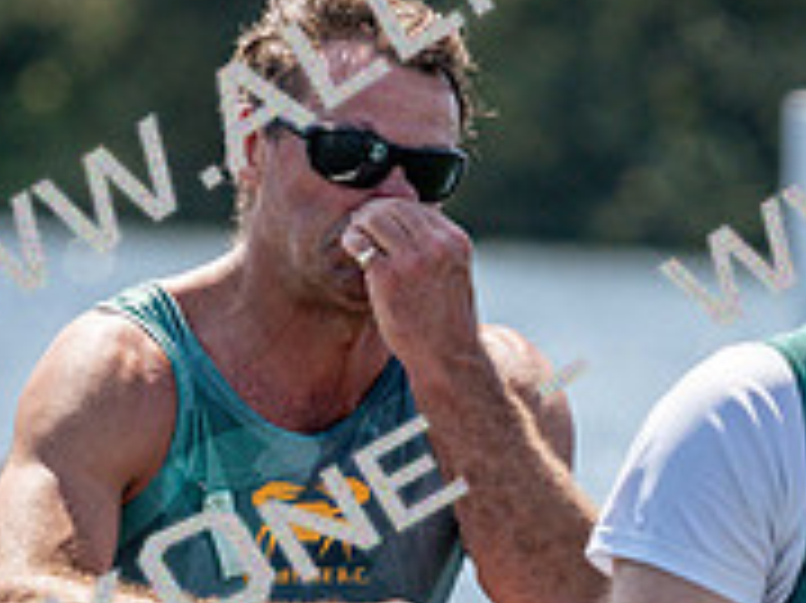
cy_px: 403
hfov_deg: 2.0
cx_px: 333
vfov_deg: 1.5
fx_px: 23268
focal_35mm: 1000
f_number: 6.3
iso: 500
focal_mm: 321
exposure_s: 1/2000
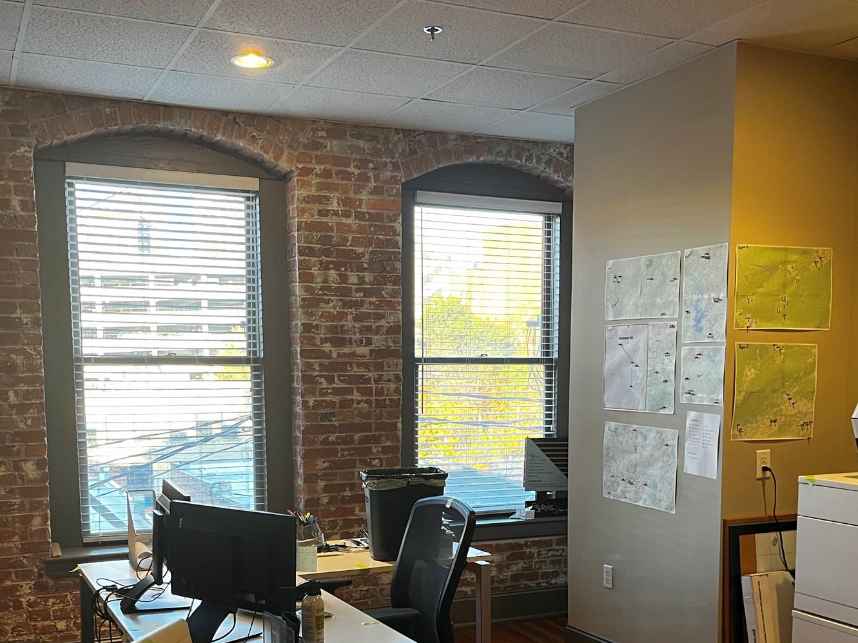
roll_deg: +0.3
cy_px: 457
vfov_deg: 35.4
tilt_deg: -6.8
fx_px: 991
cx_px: 412
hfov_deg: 46.8
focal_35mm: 40
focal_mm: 5.1
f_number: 1.6
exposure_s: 1/60
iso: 100
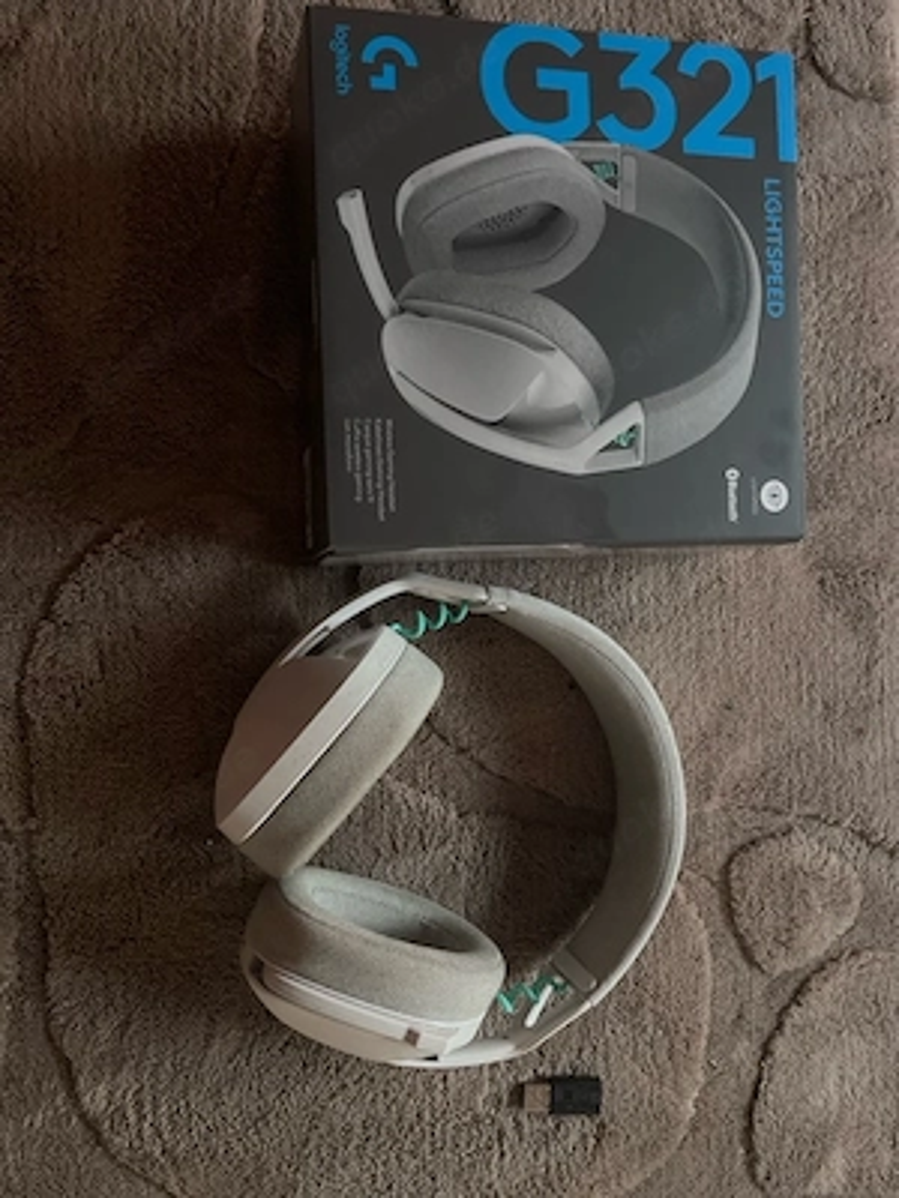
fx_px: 900
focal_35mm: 26
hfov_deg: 53.1
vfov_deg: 67.3
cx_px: 450
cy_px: 599
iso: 800
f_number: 1.6
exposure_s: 1/30
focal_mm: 5.1
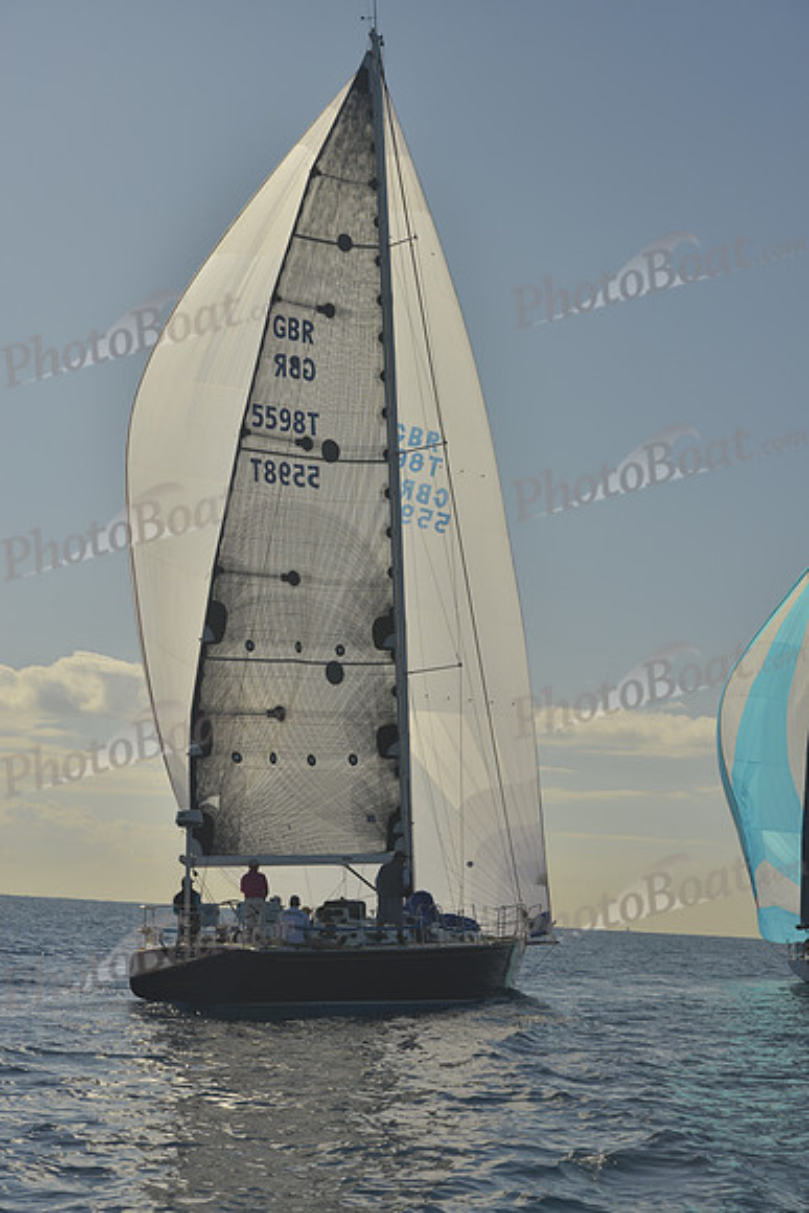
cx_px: 404
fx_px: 2358
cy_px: 606
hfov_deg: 19.5
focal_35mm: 70
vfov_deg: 28.8
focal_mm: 70
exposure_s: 1/800
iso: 200
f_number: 9
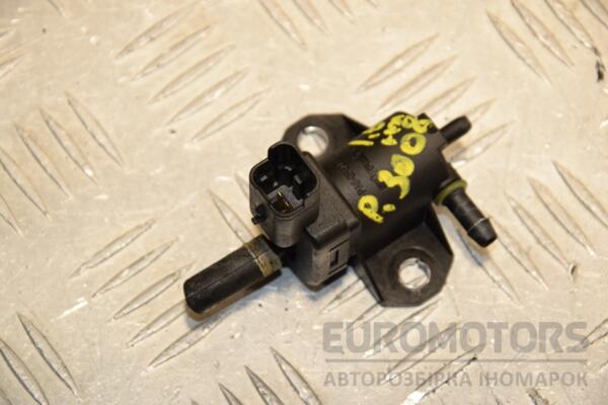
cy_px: 202
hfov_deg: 13.0
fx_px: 2660
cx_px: 304
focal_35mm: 158
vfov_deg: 8.7
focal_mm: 105
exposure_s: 1/200
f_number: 8
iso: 800
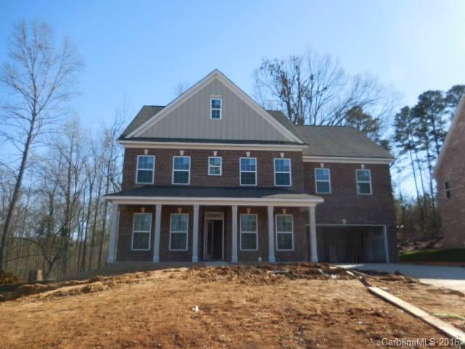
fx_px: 336
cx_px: 232
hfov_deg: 69.4
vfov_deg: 54.9
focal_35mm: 25
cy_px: 174
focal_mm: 4.5
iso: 125
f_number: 3.3
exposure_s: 1/800
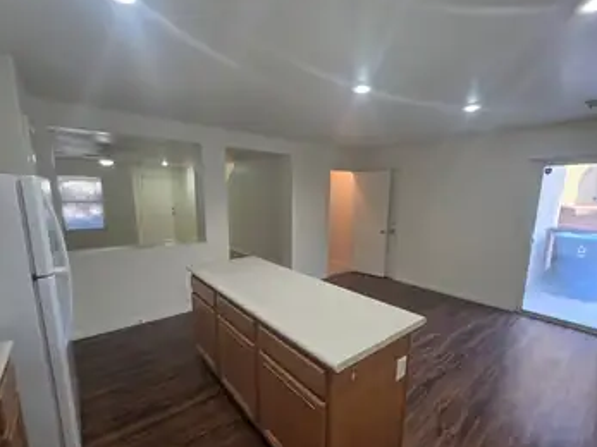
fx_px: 259
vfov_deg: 81.4
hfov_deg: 98.2
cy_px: 248
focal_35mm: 15
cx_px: 303
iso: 250
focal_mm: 2.2
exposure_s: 1/120
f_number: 1.9
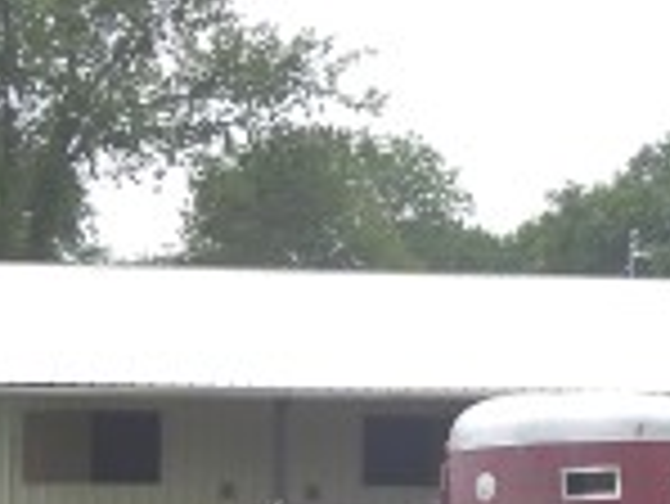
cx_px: 369
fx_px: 1763
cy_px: 234
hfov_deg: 21.5
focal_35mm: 91
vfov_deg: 16.3
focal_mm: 5.6
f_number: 5.6
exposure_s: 1/350
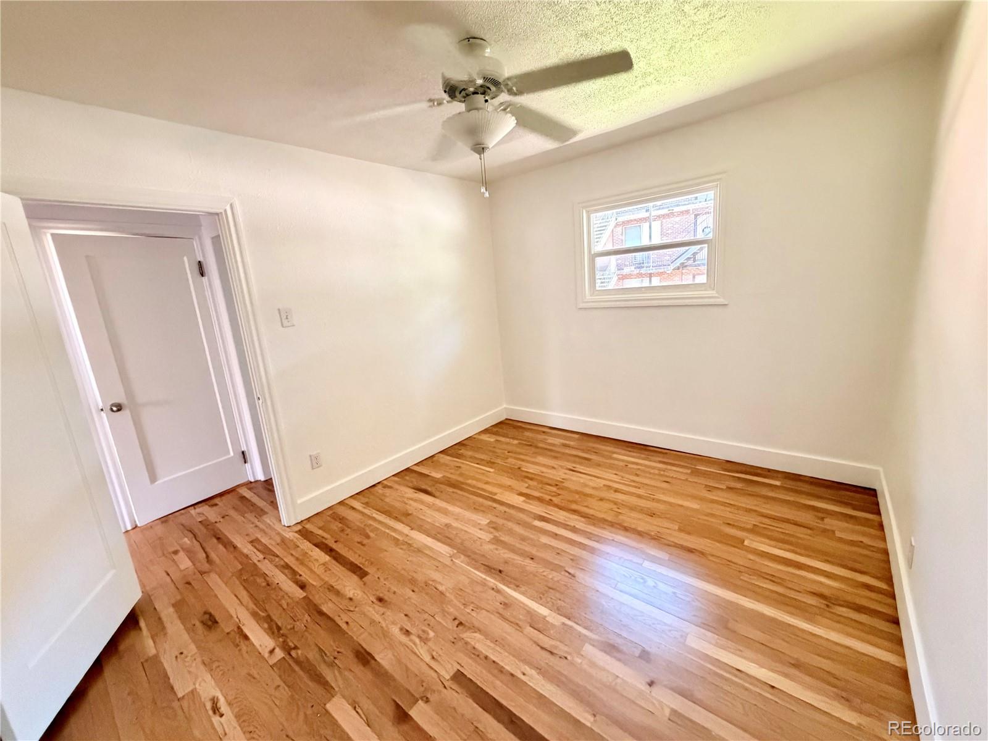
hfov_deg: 102.1
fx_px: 400
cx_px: 494
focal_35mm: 14
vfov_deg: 85.7
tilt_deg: -12.3
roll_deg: +5.0
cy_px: 370
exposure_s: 1/60
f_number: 2.2
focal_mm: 2.22
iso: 1000
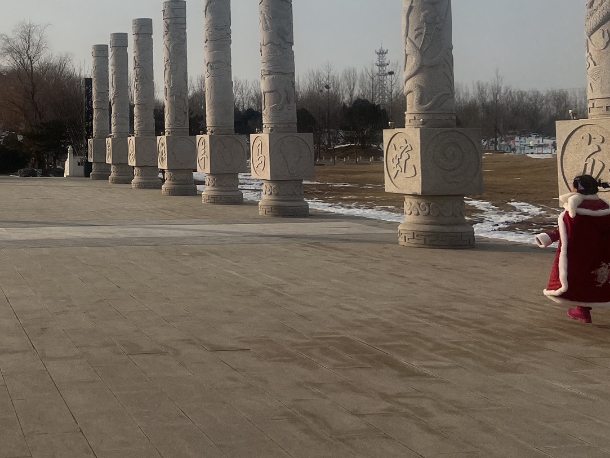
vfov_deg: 29.5
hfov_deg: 37.0
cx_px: 56
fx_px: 846
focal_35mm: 48
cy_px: 78
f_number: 1.5
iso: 50
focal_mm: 5.7
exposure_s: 1/5882
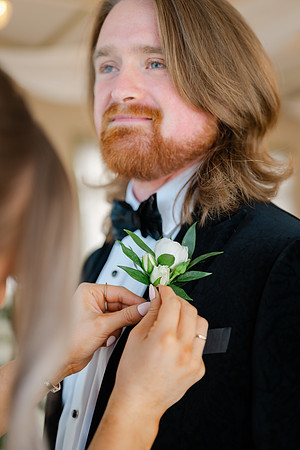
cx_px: 150
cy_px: 225
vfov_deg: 39.6
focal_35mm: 50
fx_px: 625
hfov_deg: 27.0
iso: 64
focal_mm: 50
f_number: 1.8
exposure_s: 1/100
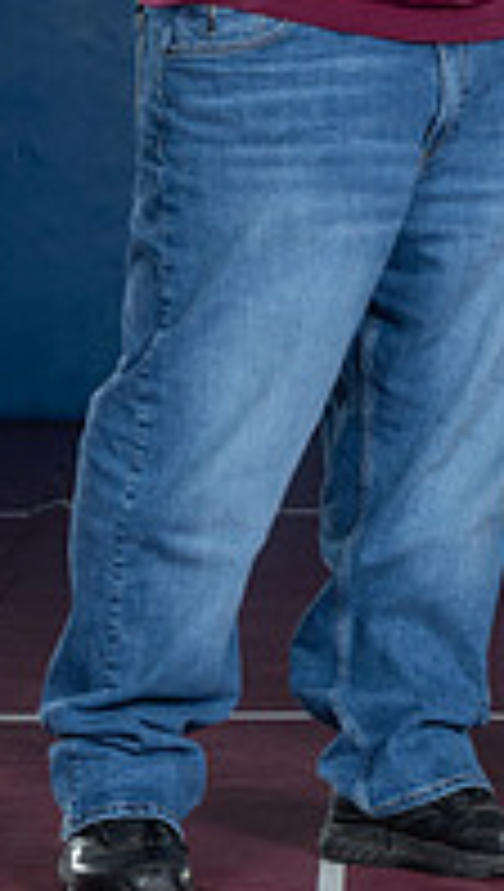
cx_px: 460
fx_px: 4992
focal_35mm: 211
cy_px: -270
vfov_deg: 10.0
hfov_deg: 5.8
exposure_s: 1/200
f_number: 6.3
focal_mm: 47
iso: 125
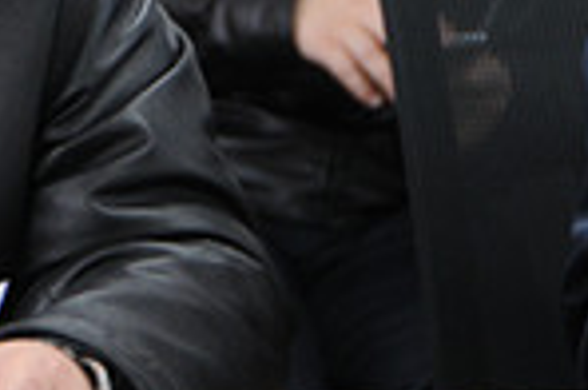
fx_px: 6161
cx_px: -346
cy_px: -231
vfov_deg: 3.6
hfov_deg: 5.4
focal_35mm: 378
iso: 640
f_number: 4.8
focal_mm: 62
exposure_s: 1/30
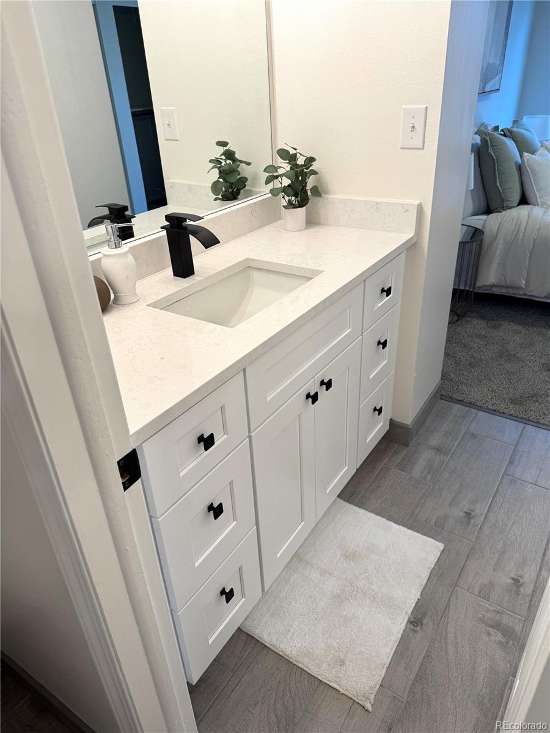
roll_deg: +3.2
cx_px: 275
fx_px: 508
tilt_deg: -29.9
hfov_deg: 56.8
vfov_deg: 71.6
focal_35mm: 24
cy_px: 366
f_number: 1.78
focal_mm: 6.76
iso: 80
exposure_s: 1/120
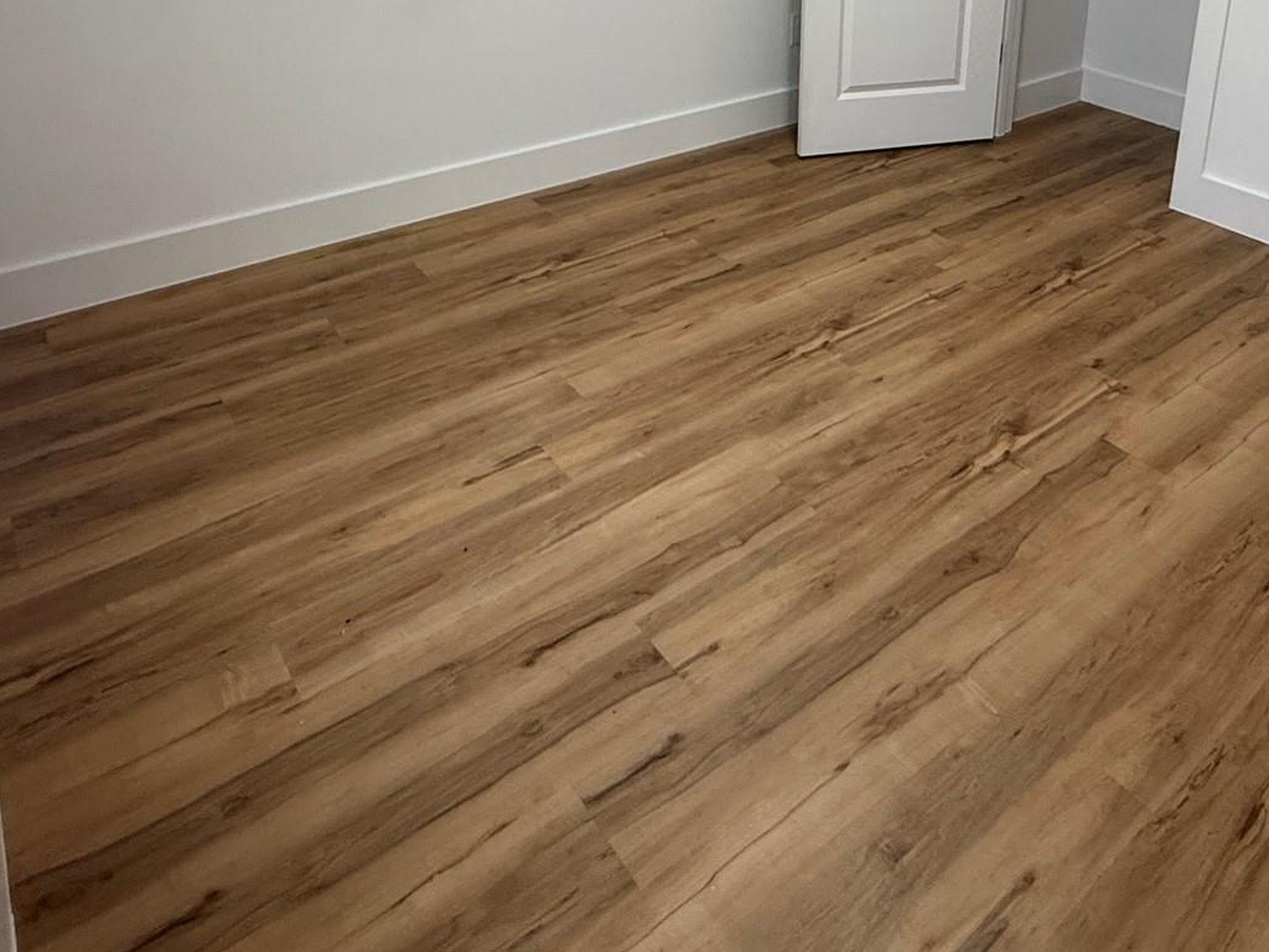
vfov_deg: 45.0
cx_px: 841
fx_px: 1026
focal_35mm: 28
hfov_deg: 62.0
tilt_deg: -17.6
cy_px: 87
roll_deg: -2.7
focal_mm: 2.22
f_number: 2.2
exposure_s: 1/60
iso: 200
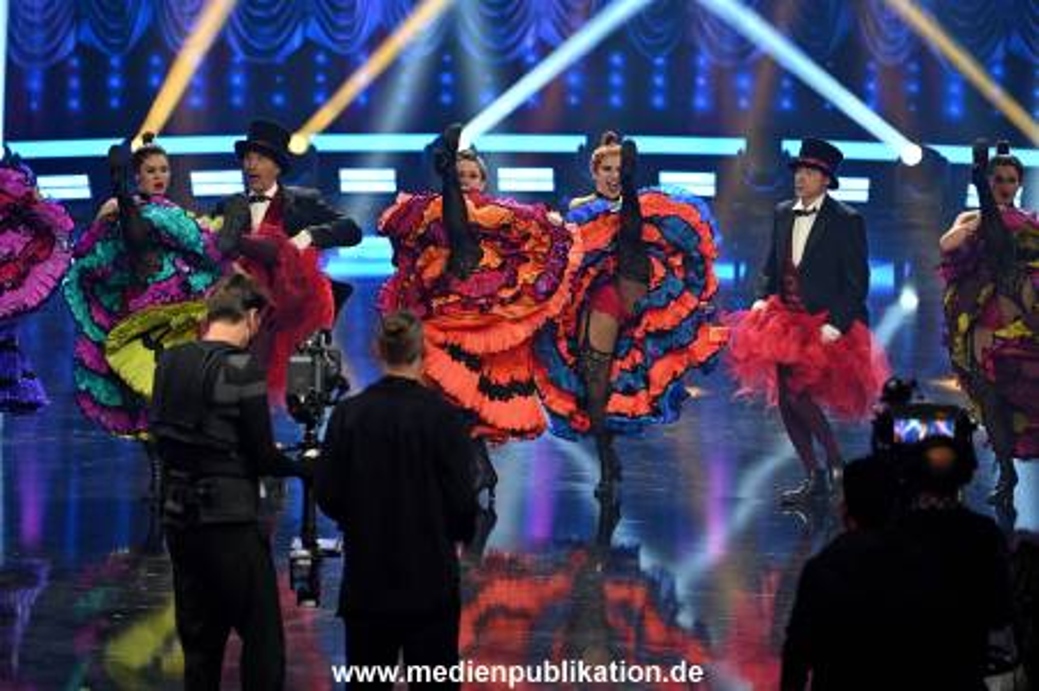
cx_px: 520
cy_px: 346
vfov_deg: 5.7
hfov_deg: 8.6
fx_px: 6921
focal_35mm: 240
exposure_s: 1/200
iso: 3200
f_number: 4
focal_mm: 240
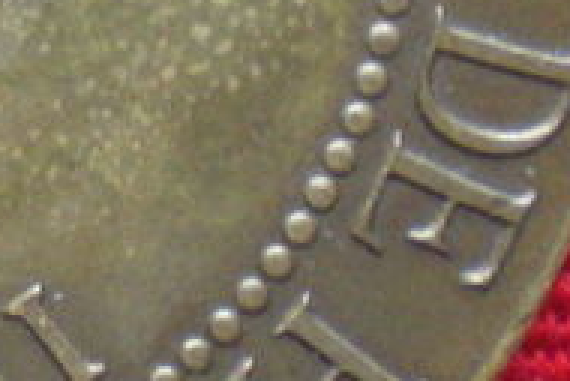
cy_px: -96
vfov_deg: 6.6
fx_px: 3296
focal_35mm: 208
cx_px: -393
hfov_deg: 9.5
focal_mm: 6.3
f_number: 3.1
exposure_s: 1/25
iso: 400
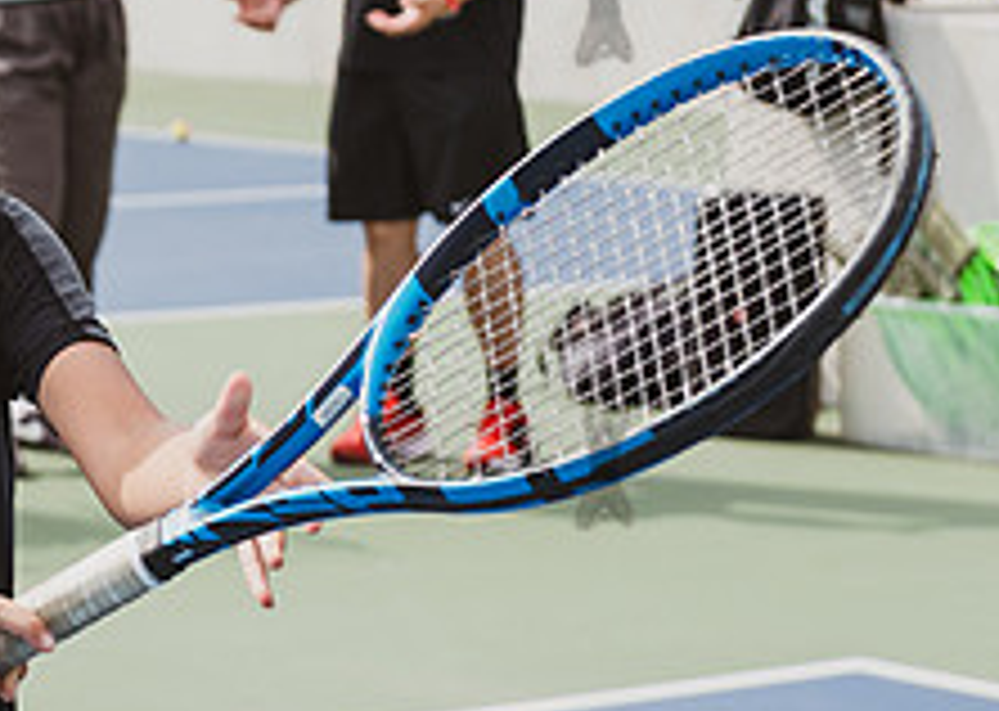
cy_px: 280
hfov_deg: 10.7
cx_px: -201
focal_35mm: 185
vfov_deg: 7.8
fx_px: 5243
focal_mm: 62
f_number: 4.5
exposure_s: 1/1600
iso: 320
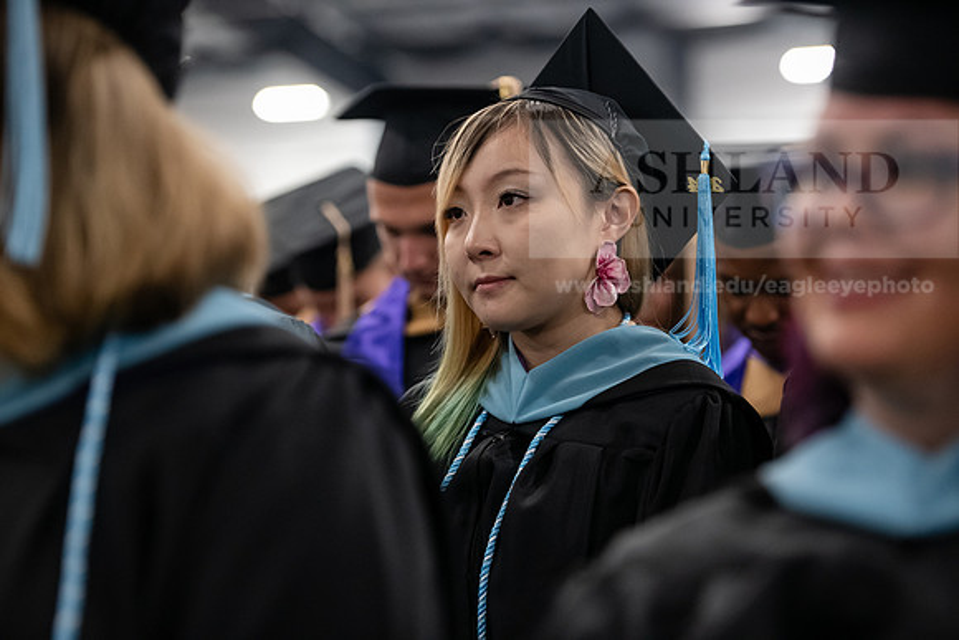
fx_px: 2931
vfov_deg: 12.5
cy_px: 320
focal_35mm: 110
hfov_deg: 18.6
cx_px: 480
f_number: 3.2
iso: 4000
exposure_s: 1/200
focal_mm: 110
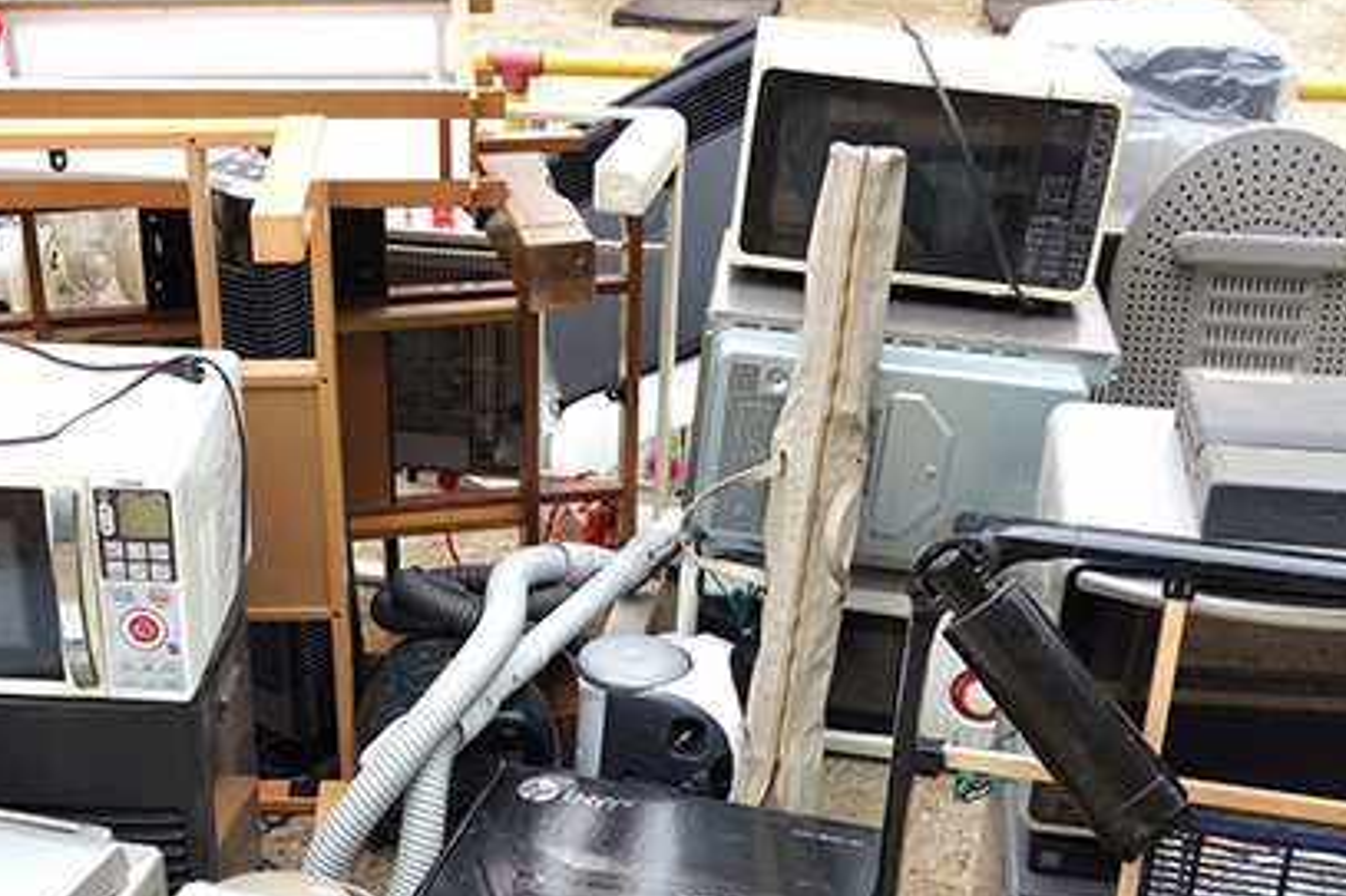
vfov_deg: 24.2
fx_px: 2055
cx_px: 513
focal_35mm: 55
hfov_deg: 36.1
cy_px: 736
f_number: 4.5
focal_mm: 10.4
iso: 80
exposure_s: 1/100
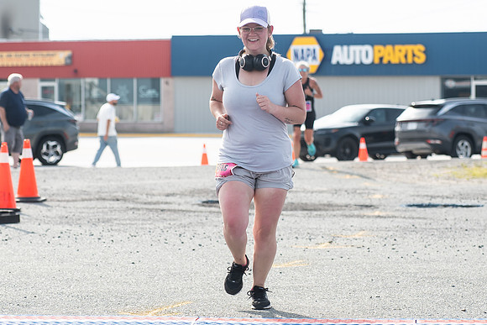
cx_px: 243
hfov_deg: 12.7
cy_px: 72
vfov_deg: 8.5
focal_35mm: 162
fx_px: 2188
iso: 250
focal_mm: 90
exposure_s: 1/1250
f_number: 4.5
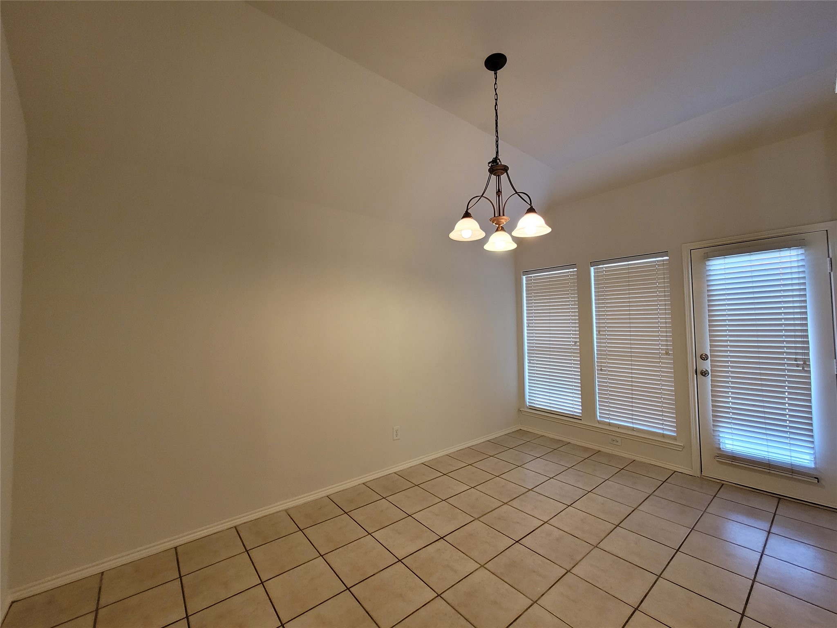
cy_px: 314
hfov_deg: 106.2
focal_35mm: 13
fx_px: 314
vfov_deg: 89.9
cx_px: 418
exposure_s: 1/60
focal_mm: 2.2
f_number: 2.2
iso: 200
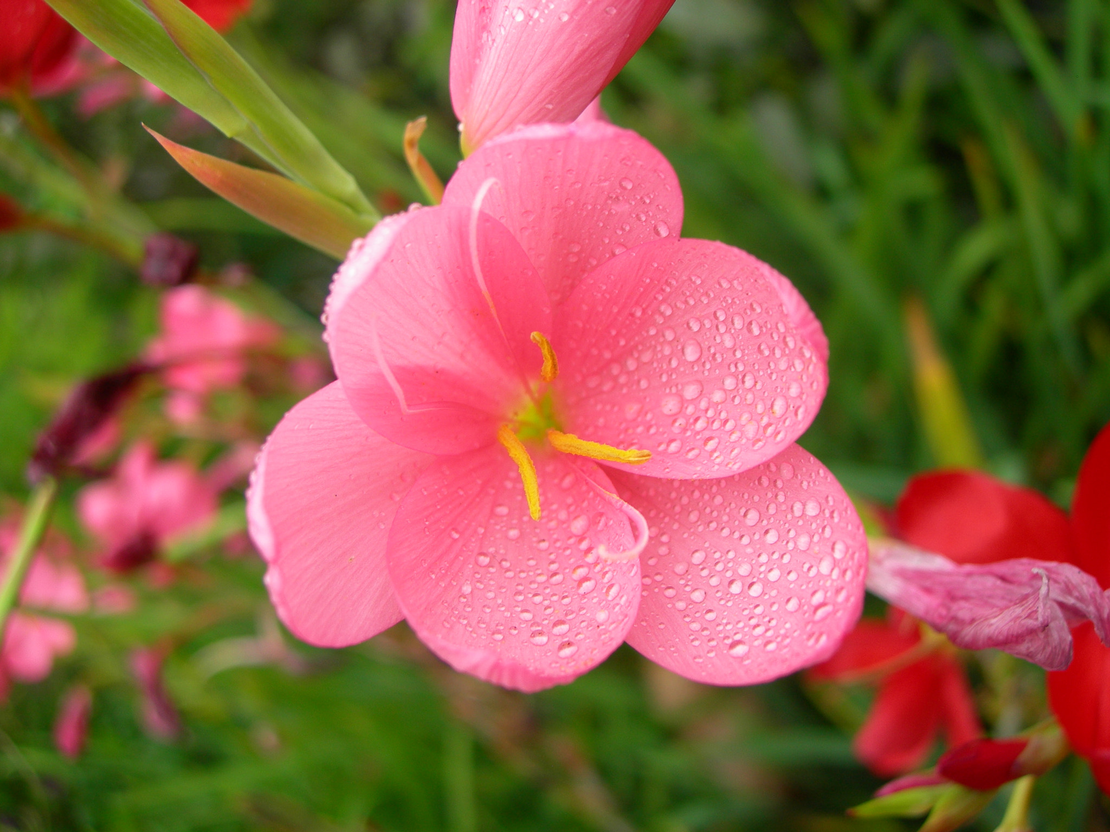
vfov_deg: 37.7
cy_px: 416
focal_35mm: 38
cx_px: 555
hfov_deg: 49.0
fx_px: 1219
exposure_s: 1/93
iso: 50
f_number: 2.8
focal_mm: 7.8
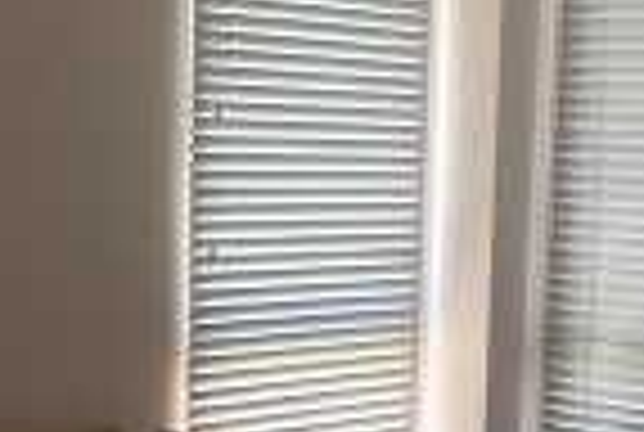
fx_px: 1811
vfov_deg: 13.5
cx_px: 374
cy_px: 418
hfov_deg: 20.2
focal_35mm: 101
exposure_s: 1/60
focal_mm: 4.15
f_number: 2.2
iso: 32
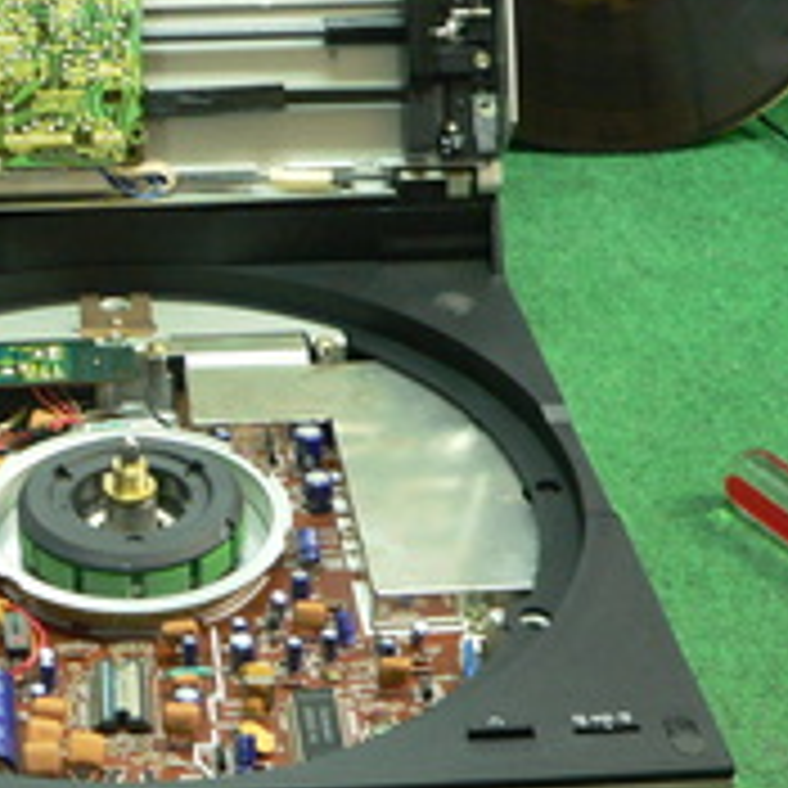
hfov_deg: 24.2
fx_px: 1777
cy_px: 317
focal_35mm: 69
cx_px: 50
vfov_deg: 25.0
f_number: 2.8
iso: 200
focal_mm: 6
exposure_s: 1/6
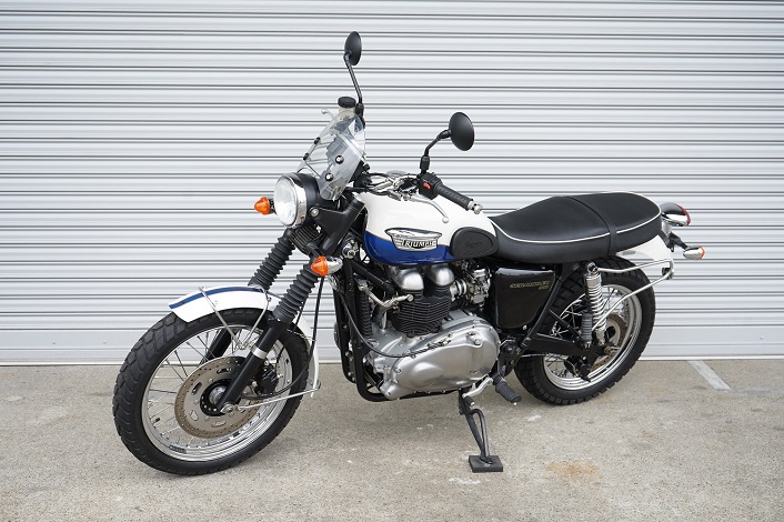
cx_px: 392
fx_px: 1132
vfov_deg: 26.0
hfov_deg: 38.2
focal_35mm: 52
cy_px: 261
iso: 100
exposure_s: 1/100
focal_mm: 52
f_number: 5.6
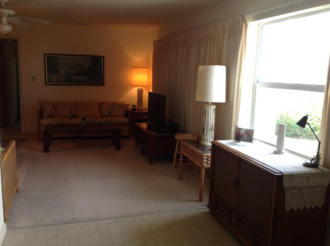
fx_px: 333
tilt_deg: -9.2
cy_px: 123
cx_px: 165
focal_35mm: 35
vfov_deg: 40.6
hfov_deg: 52.7
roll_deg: -0.8
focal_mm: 4.28
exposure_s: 1/30
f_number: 2.4
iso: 64
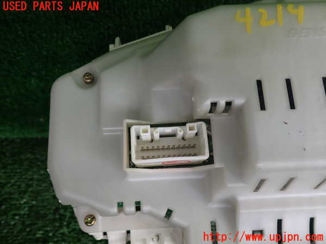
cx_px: 163
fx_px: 283
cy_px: 122
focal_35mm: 30
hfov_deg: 60.0
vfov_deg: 46.8
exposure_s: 1/125
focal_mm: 5.4
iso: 125
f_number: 2.3
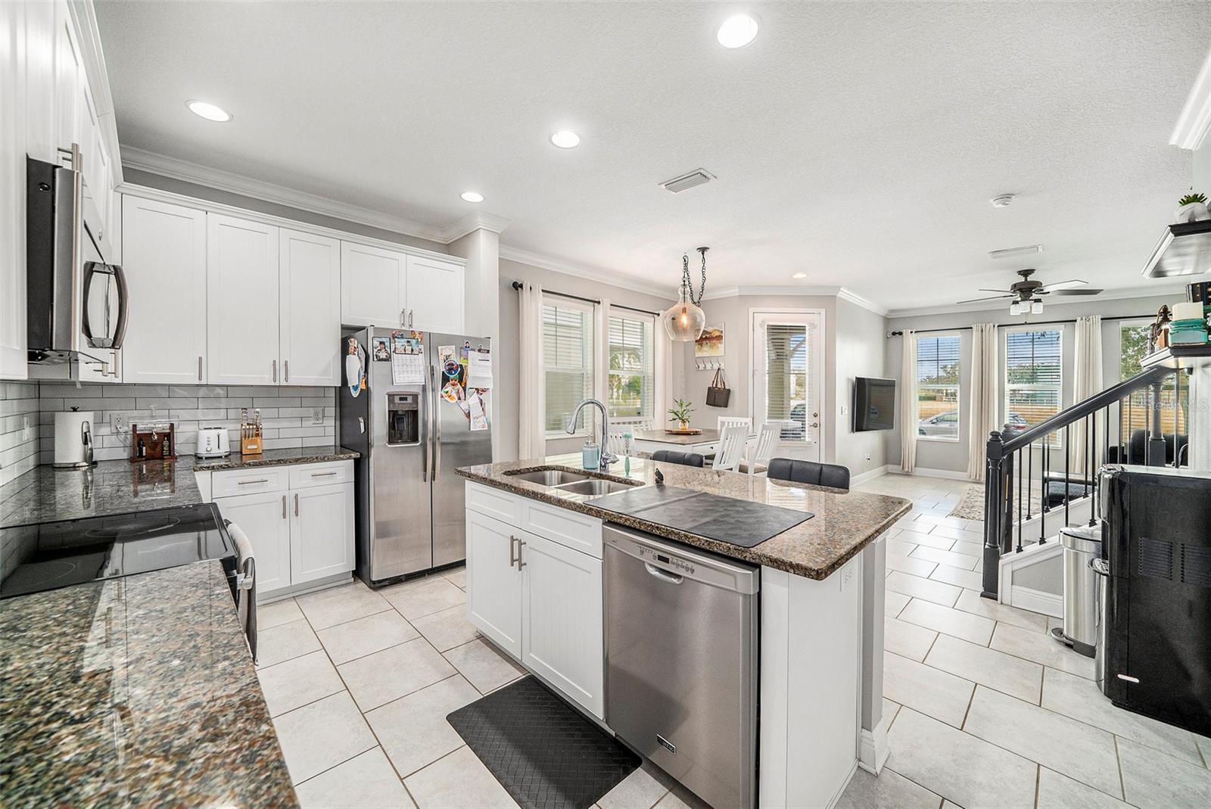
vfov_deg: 85.5
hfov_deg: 108.3
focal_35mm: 13
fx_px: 438
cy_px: 404
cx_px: 606
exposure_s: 1/125
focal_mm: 13
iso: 400
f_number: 6.3
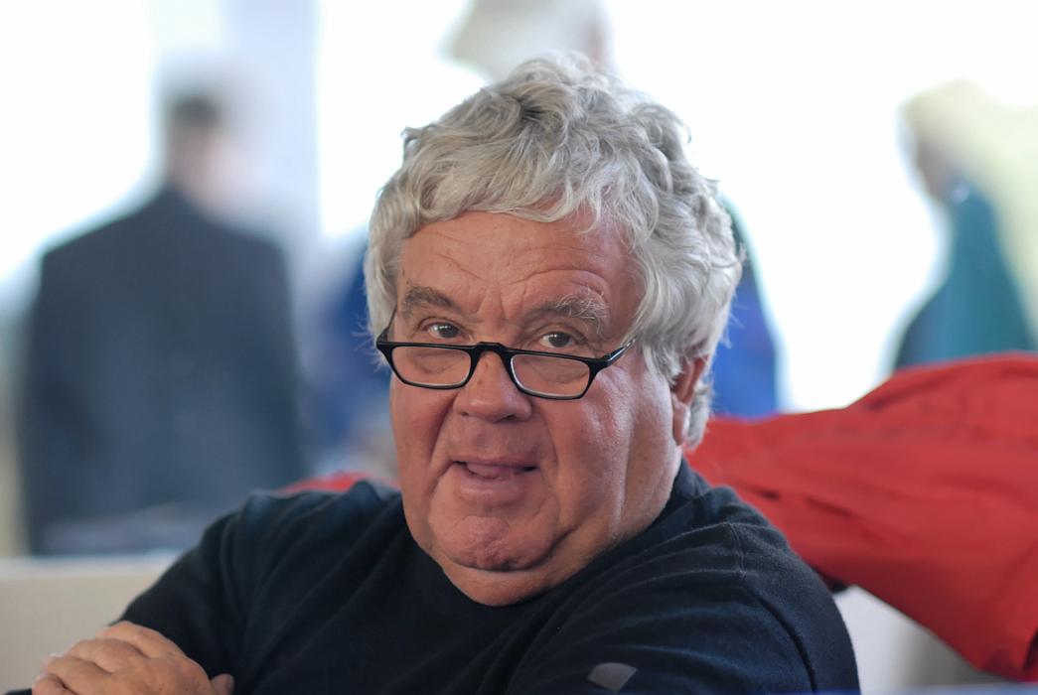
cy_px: 348
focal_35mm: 202
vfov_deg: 6.8
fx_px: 5847
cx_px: 519
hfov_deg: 10.1
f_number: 2
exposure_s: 1/90
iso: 400
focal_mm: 135
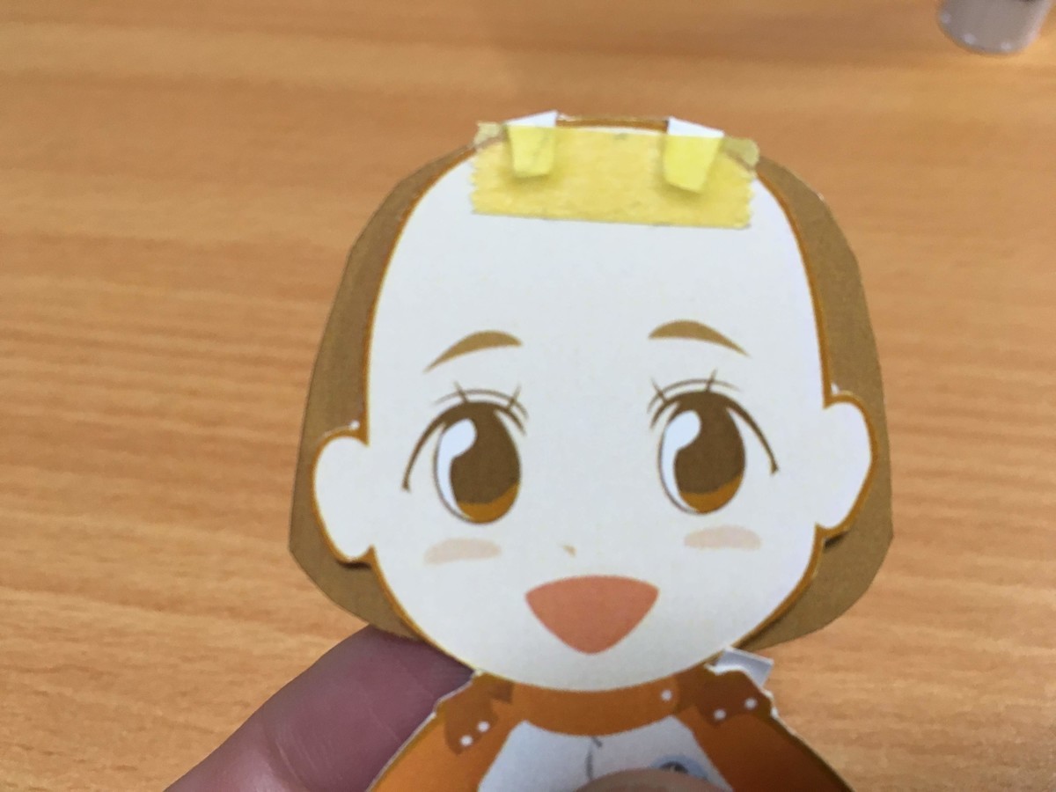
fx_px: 885
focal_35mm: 29
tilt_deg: -55.2
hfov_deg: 61.7
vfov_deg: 48.2
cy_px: 396
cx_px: 528
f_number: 2.2
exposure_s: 1/30
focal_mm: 4.15
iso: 40
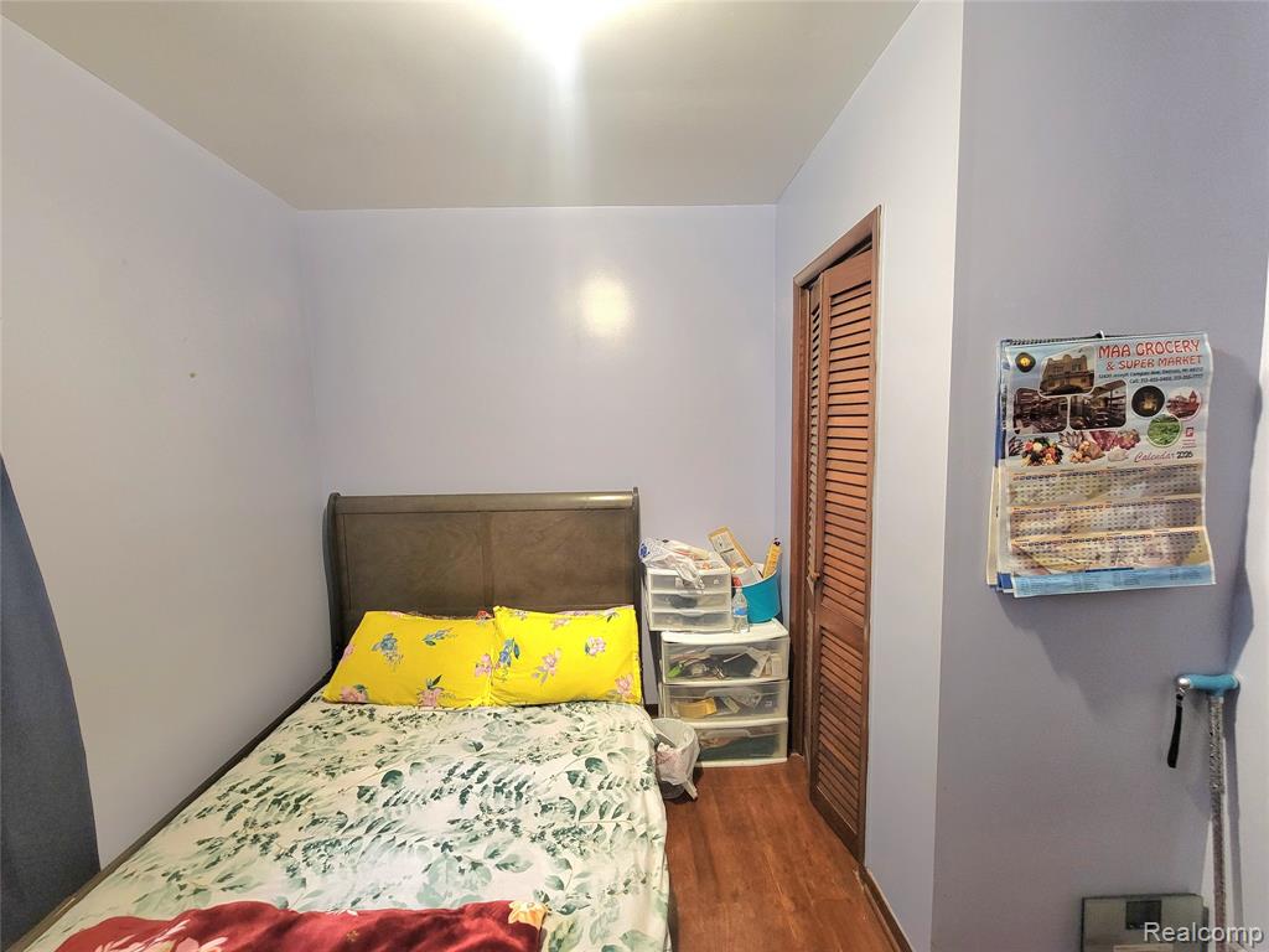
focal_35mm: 13
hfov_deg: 106.2
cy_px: 476
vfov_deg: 89.9
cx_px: 634
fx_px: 477
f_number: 2.2
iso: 400
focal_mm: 2.2
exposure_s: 1/30
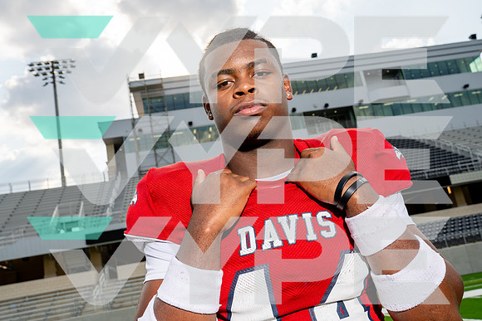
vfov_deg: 36.6
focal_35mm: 36
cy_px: 160
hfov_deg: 52.8
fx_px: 486
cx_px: 241
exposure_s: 1/250
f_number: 8
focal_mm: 35
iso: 100
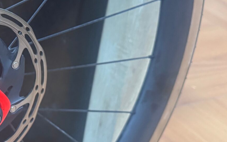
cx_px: -52
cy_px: 50
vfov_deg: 17.4
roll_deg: -0.1
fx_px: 464
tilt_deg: -30.5
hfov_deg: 24.6
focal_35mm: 75
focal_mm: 6.76
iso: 640
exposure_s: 1/50
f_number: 1.78
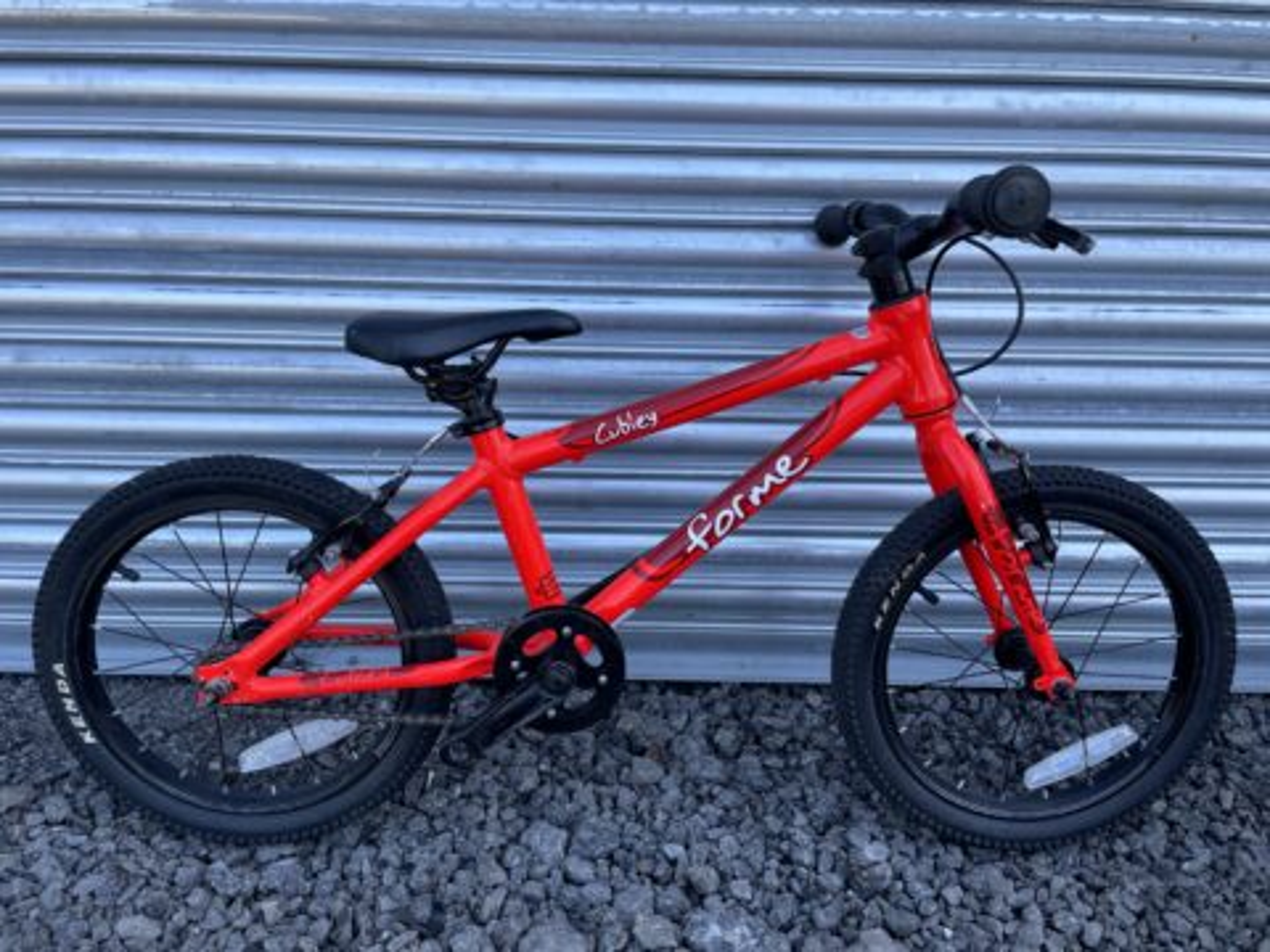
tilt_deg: -17.7
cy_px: 476
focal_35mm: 26
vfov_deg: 53.1
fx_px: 954
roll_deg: -1.1
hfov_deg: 67.3
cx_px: 635
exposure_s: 1/412
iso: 32
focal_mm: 4.2
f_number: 1.6
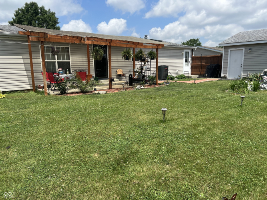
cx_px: 134
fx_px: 201
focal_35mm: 26
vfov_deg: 53.0
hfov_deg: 67.3
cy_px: 100
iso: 50
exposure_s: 1/4115
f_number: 1.5
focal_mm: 5.7
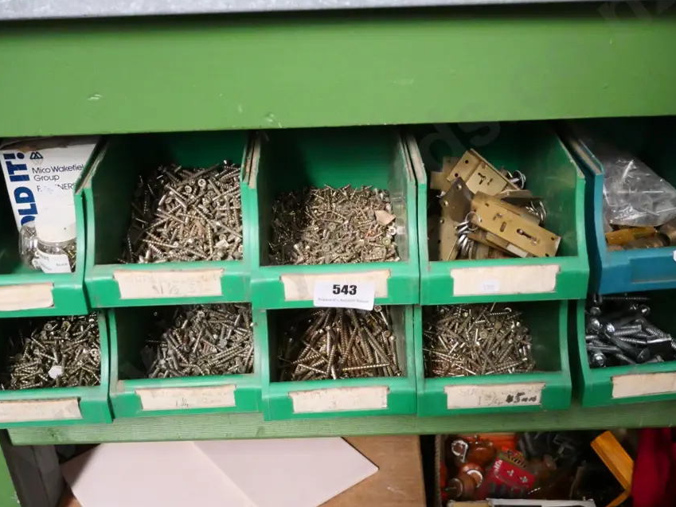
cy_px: 220
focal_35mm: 41
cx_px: 348
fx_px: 801
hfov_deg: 45.8
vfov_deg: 35.1
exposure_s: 1/500
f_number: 3.8
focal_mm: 17
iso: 6400
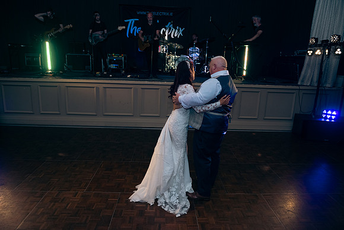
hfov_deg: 73.7
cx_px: 172
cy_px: 115
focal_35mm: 24
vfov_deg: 53.2
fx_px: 229
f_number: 3.5
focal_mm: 24
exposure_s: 1/160
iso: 640
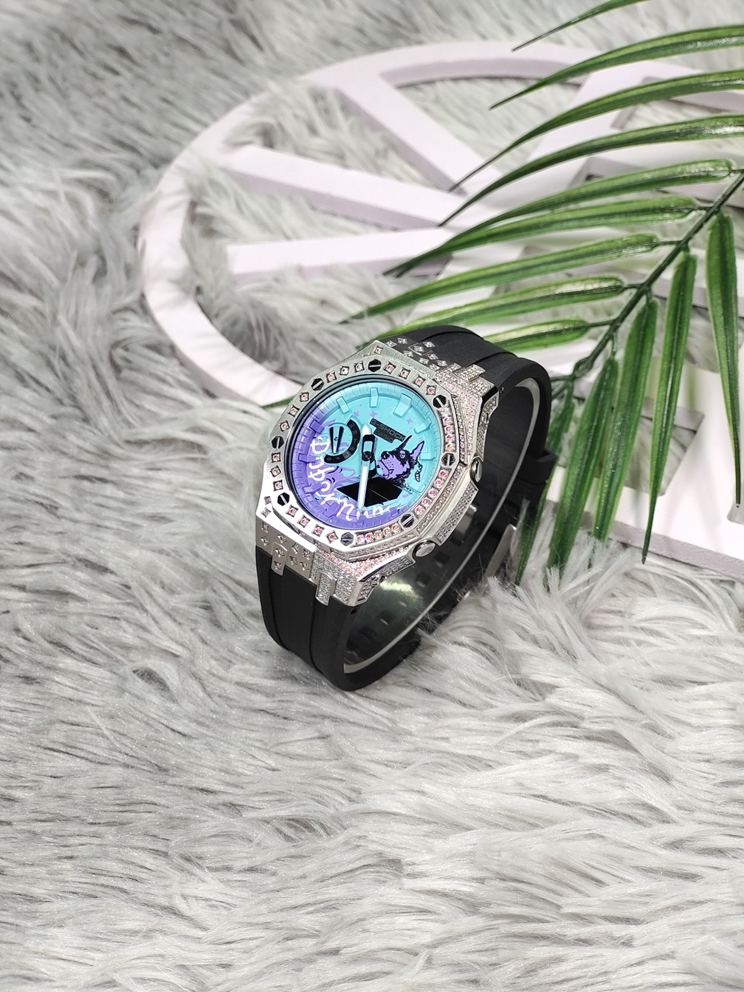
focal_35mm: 50
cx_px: 372
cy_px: 496
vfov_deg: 38.2
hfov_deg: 29.1
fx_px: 1433
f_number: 2.08
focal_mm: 7.55
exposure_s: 1/100
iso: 62
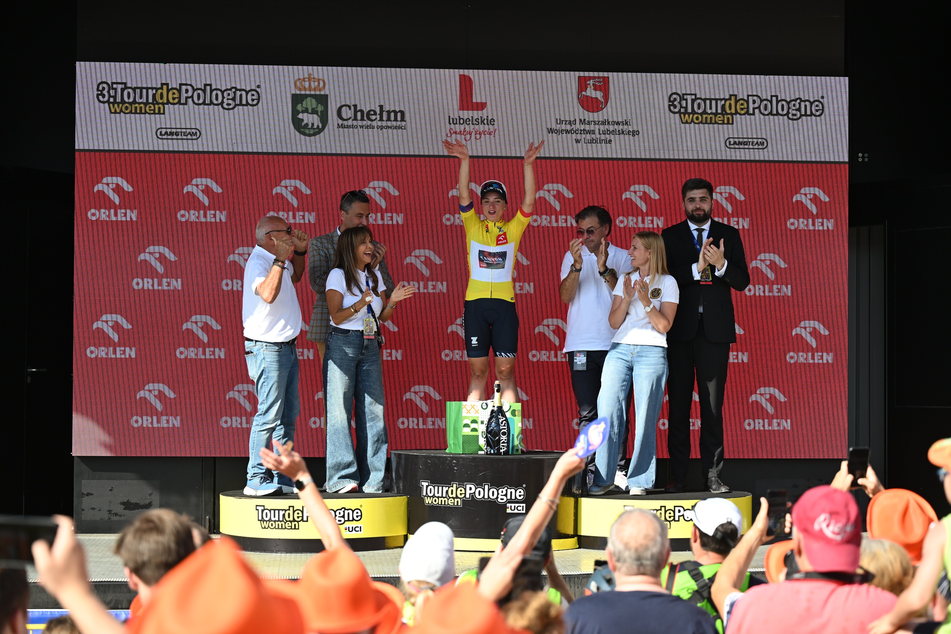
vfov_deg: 17.3
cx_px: 476
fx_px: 2087
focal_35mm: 79
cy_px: 317
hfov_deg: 25.7
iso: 320
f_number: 3.2
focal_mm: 79
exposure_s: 1/2500
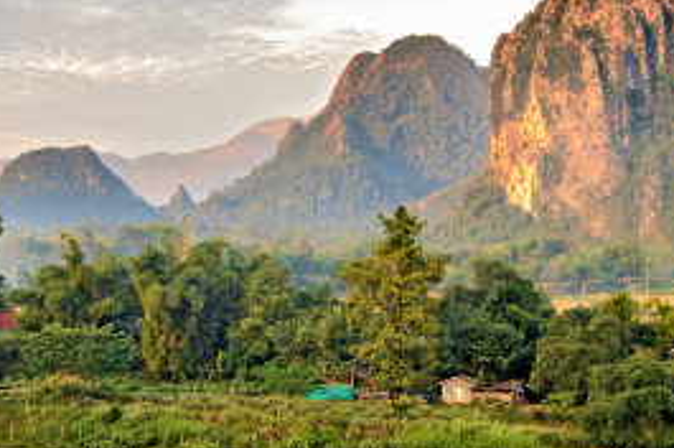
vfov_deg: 16.4
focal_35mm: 83
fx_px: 1552
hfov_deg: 24.5
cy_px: 182
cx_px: 310
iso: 200
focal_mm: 24
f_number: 8
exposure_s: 1/30
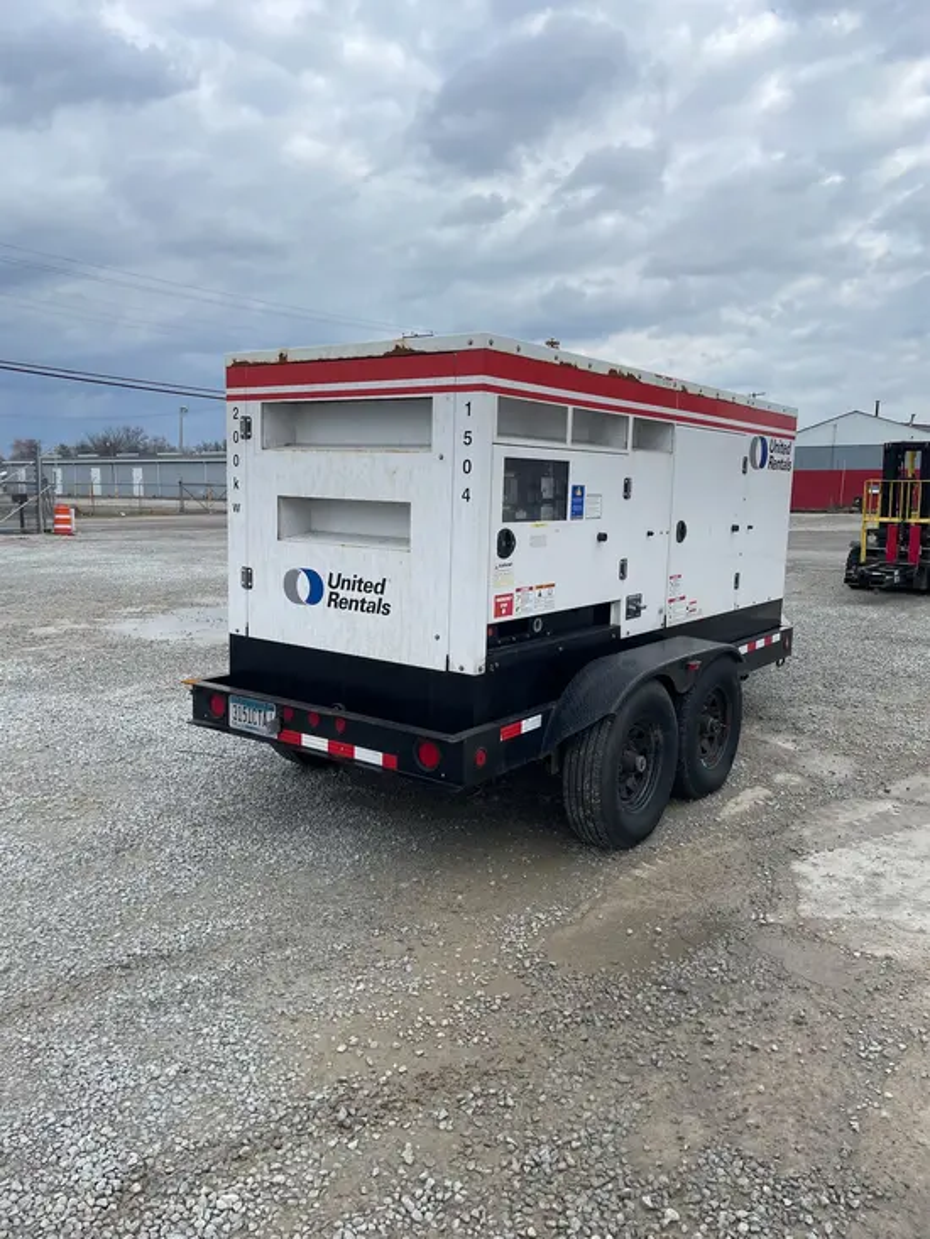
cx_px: 465
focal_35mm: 26
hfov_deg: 53.1
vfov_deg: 67.3
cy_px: 620
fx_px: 931
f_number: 1.6
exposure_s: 1/3040
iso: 32
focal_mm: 4.2
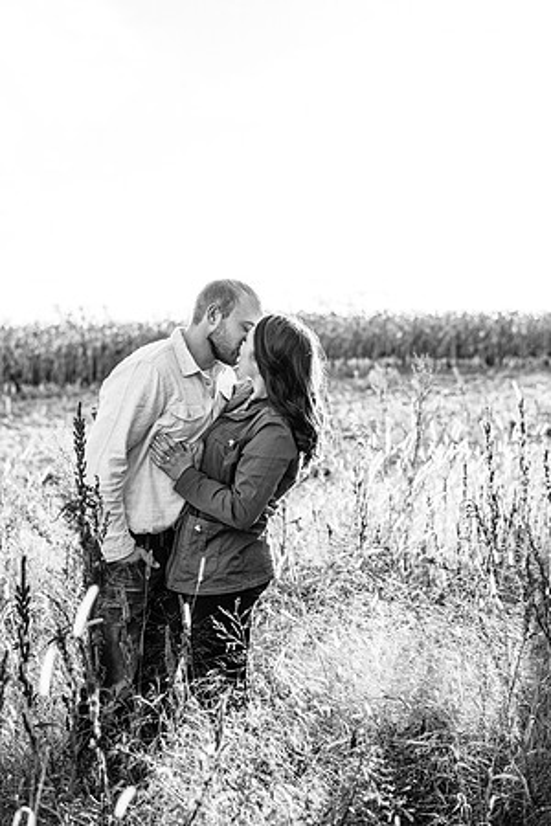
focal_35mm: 58
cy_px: 413
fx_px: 1331
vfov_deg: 34.5
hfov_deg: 23.4
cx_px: 276
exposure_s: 1/640
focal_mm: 58
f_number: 3.2
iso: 200
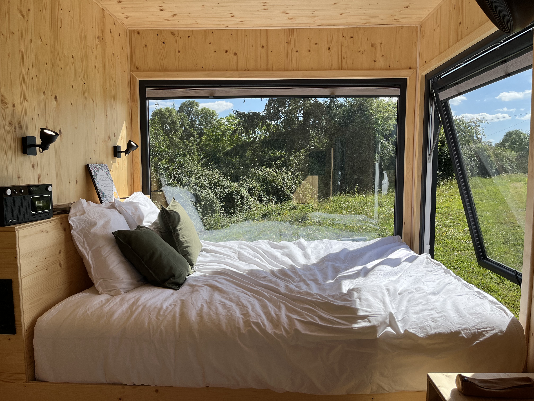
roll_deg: -0.7
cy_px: 200
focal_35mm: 26
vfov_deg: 53.1
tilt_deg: -4.8
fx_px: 401
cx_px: 267
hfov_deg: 67.3
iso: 50
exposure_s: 1/2222
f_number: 1.6
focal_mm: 5.1
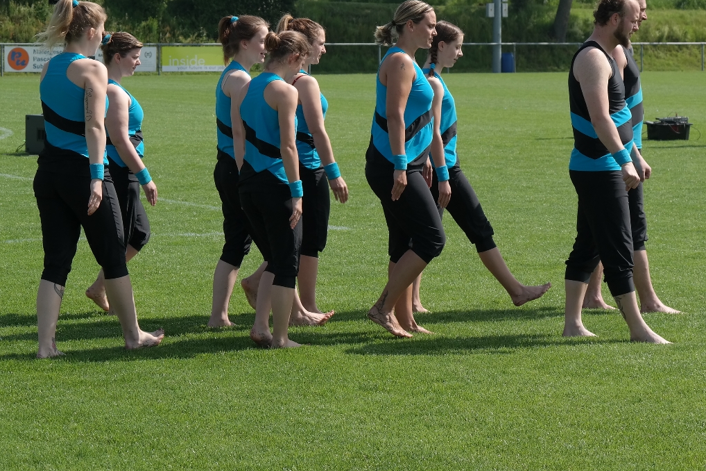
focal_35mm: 121
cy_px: 119
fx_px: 2372
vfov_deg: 11.3
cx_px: 377
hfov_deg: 16.9
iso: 100
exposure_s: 1/400
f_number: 6.3
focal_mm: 50
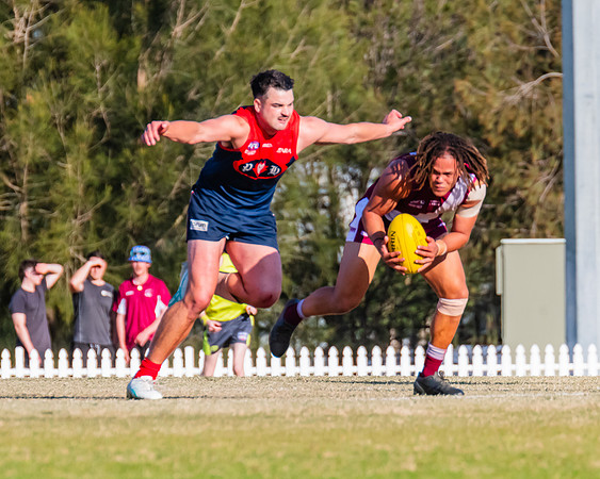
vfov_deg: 1.7
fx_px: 16222
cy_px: 289
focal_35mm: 914
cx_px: 365
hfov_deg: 2.1
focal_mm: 420
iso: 800
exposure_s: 1/1600
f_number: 9
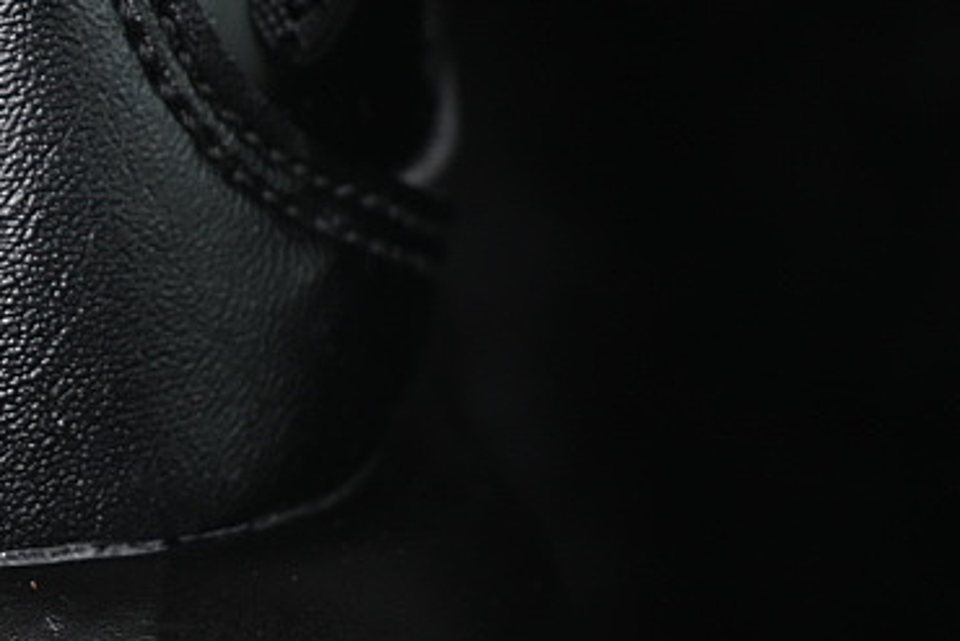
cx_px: -228
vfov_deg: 6.3
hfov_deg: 9.3
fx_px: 5842
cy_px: 62
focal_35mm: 219
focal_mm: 50
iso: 160
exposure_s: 1/50
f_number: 6.3
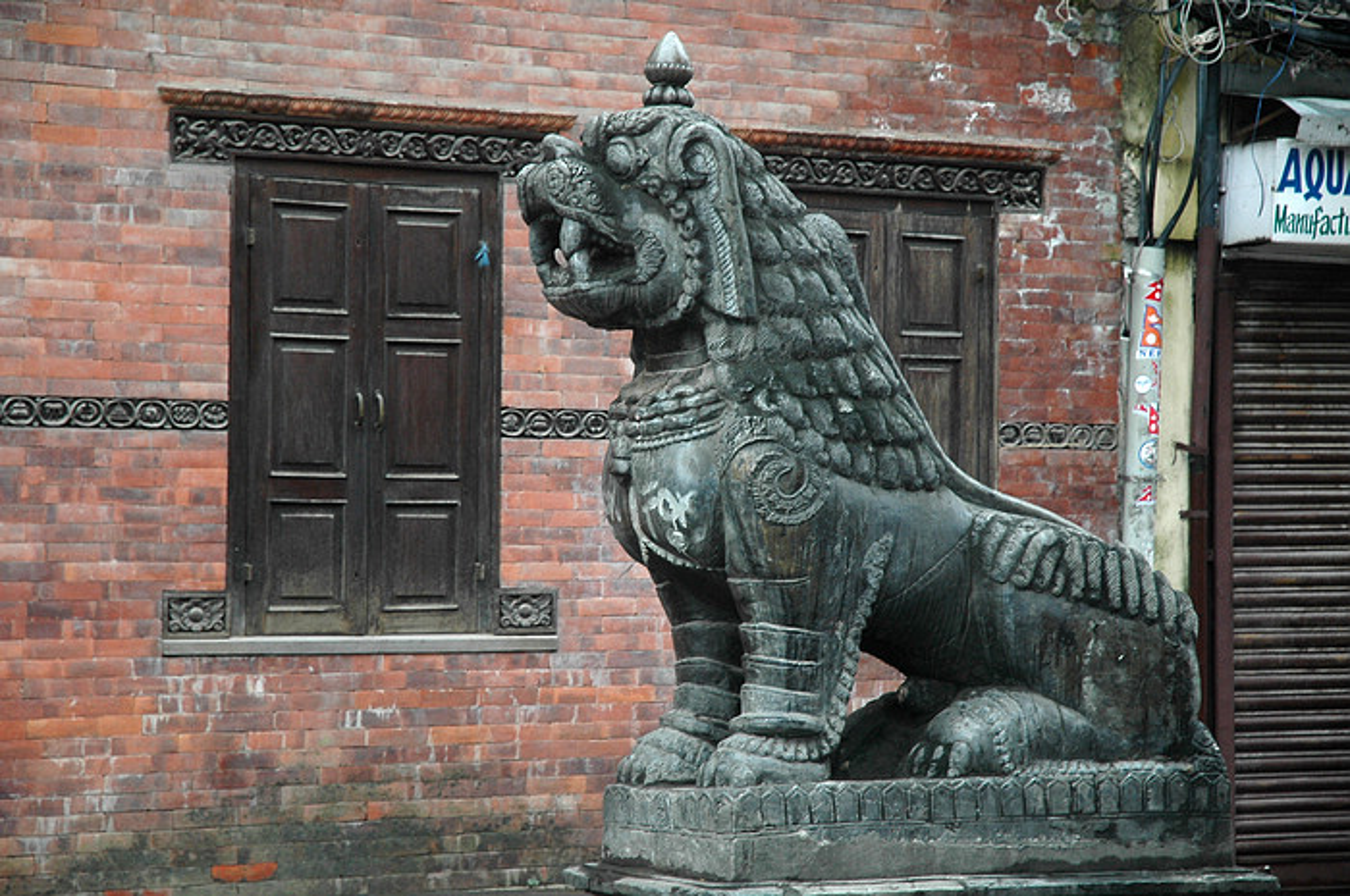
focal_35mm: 105
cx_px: 675
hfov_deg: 19.5
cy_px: 448
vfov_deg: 13.0
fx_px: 3933
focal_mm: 70
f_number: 4.5
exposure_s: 1/80
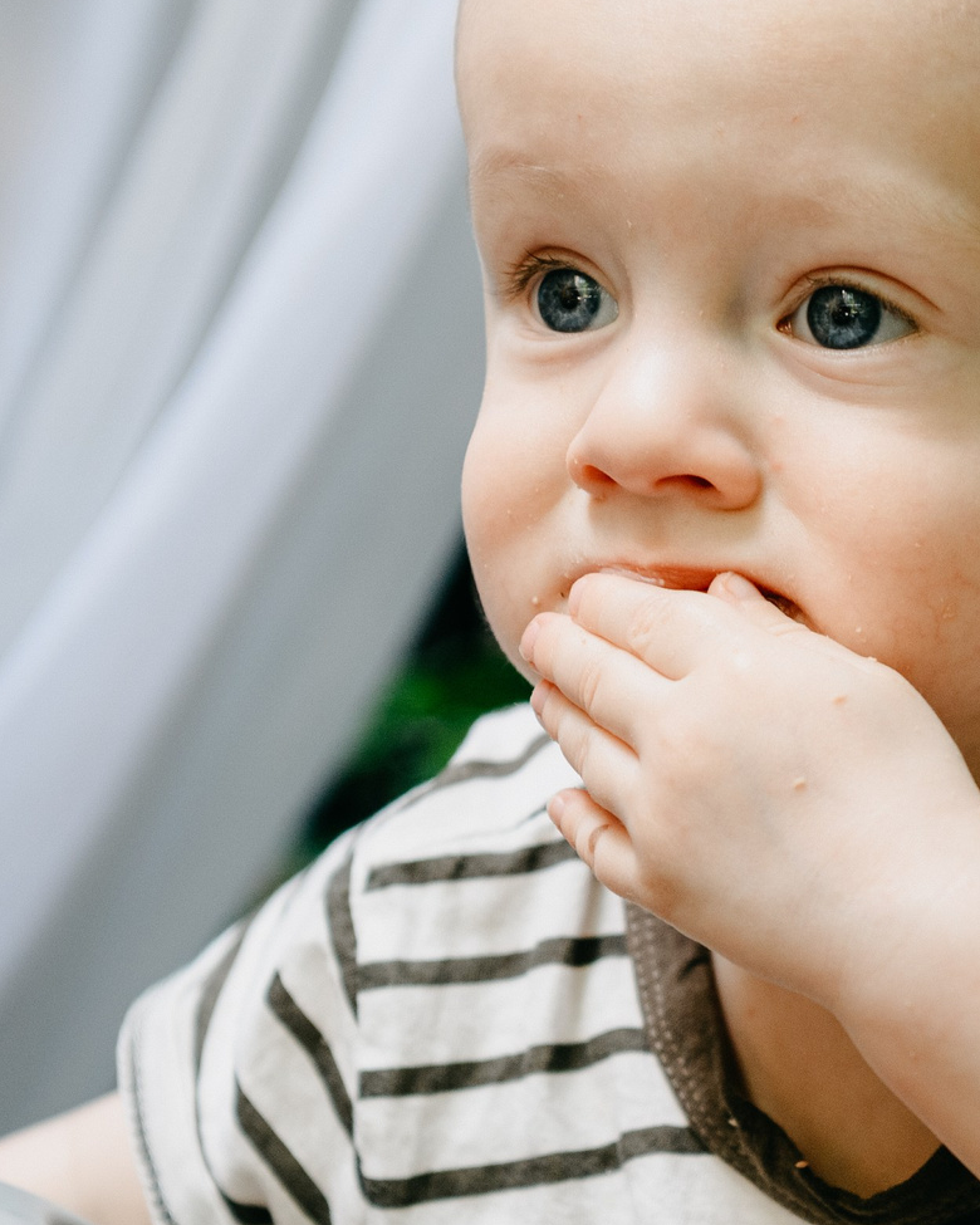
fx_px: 4749
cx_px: 780
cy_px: 683
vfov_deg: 14.7
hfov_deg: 11.7
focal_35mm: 131
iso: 500
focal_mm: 52
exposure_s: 1/160
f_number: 3.5
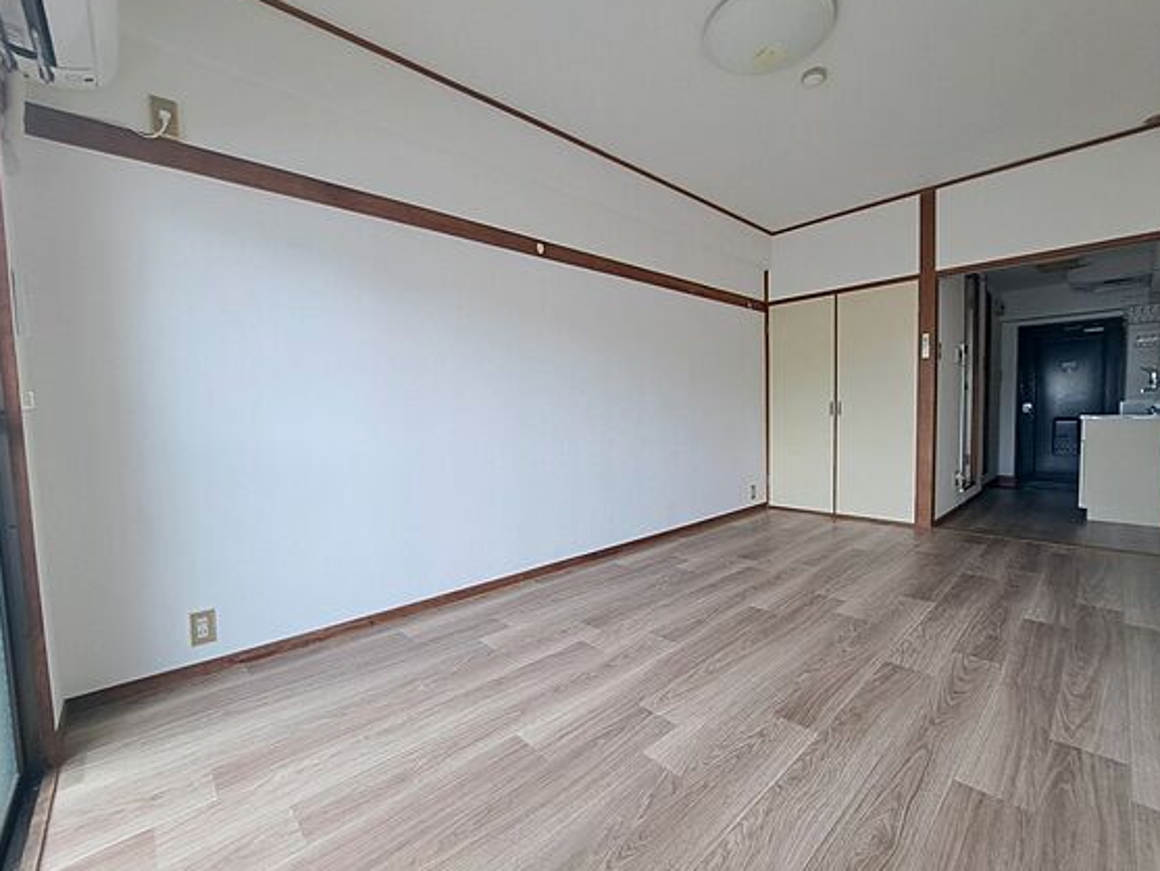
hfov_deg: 101.9
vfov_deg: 85.7
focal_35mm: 14
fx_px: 469
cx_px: 612
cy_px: 442
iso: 50
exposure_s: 1/50
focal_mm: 1.74
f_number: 2.2
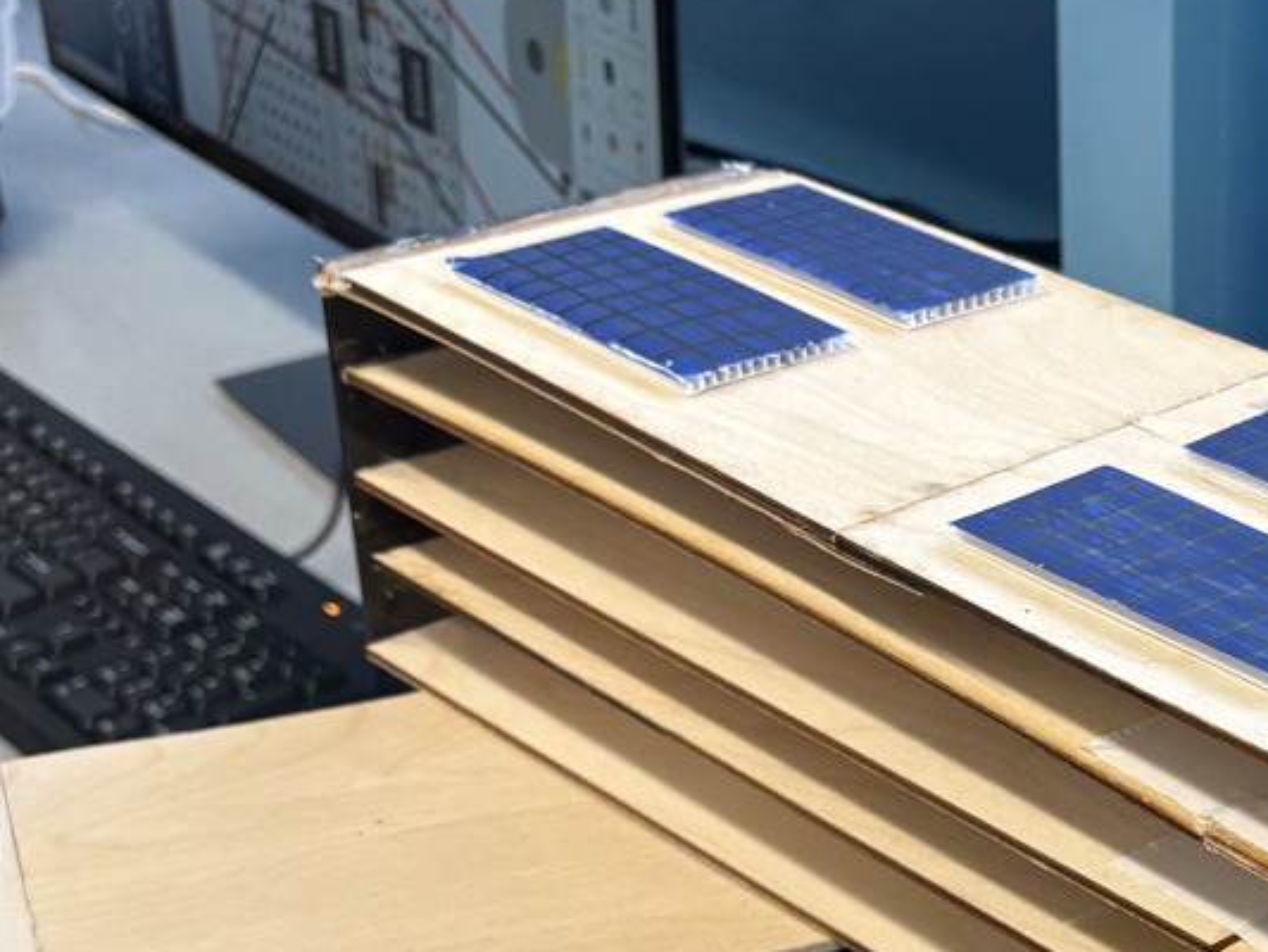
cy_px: 1052
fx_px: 2858
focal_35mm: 78
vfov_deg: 18.2
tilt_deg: -34.7
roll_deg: -1.0
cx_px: 1216
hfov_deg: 24.1
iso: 125
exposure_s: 1/120
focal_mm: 5.96
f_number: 1.6
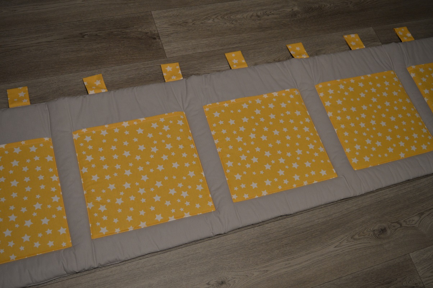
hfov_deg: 49.6
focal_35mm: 39
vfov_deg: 34.1
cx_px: 216
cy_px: 144
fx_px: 469
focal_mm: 26
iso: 560
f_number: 4
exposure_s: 1/15
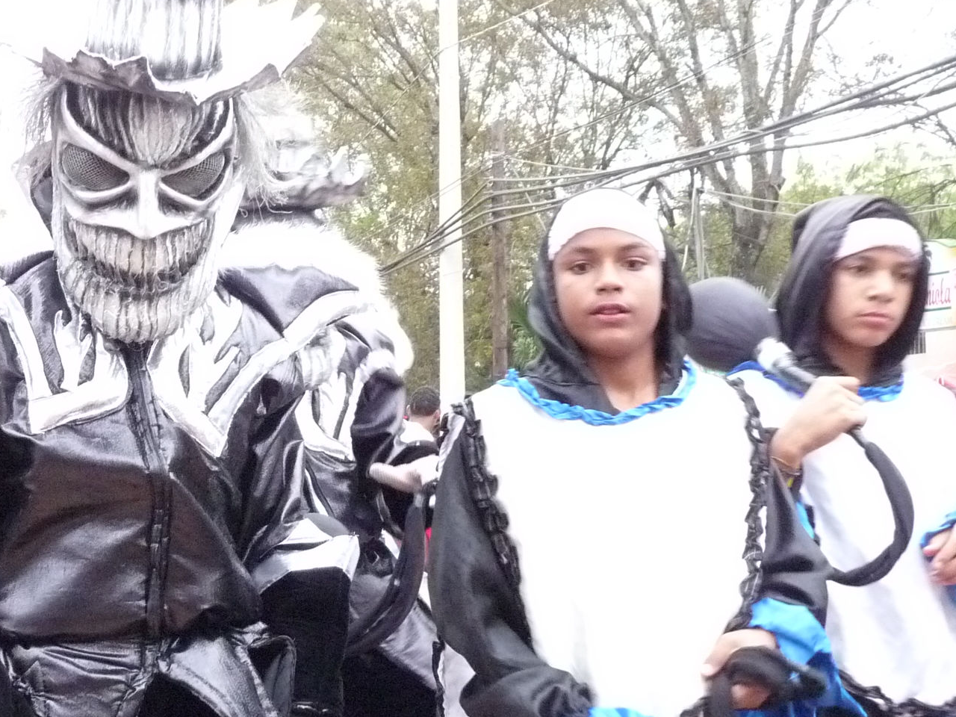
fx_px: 1491
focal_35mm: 54
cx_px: 164
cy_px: 396
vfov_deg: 27.0
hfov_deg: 34.2
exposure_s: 1/60
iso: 500
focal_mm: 4.8
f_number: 2.8
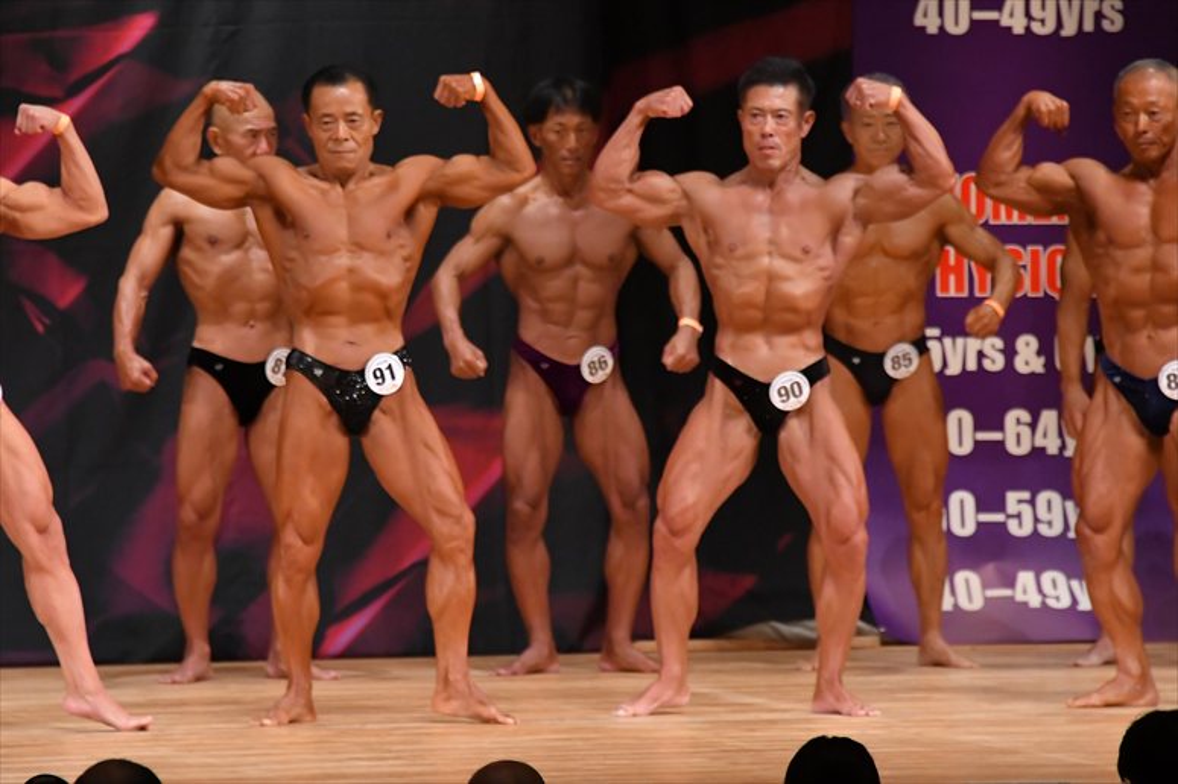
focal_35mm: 300
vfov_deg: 4.6
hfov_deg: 6.9
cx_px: 589
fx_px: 9812
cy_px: 392
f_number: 5.6
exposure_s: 1/400
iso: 5000
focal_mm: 200
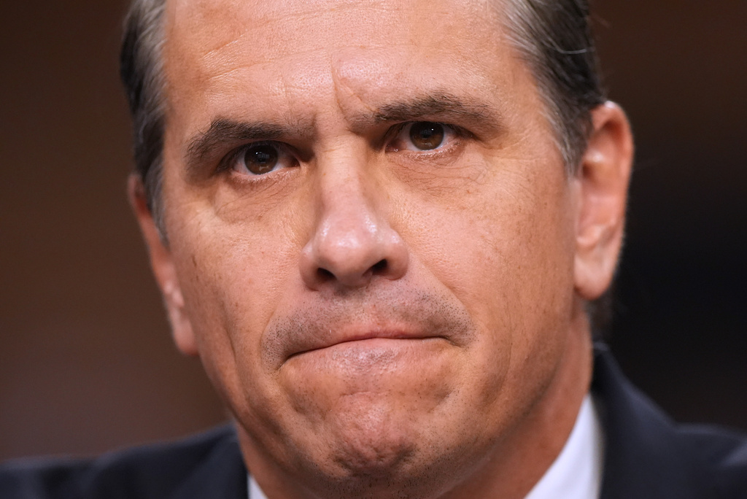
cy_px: 250
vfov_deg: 2.3
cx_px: 374
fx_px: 12457
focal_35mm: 600
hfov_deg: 3.4
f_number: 2.8
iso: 4000
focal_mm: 400
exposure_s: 1/500
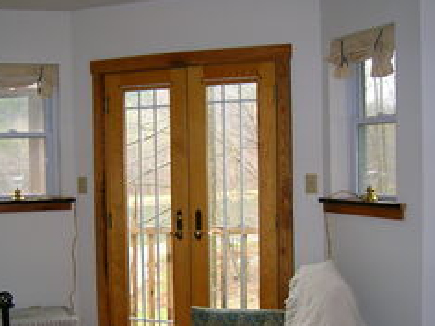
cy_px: 206
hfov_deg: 36.1
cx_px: 179
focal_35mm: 53
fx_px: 666
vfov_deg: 27.4
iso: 50
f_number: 2.9
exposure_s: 1/30
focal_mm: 5.7
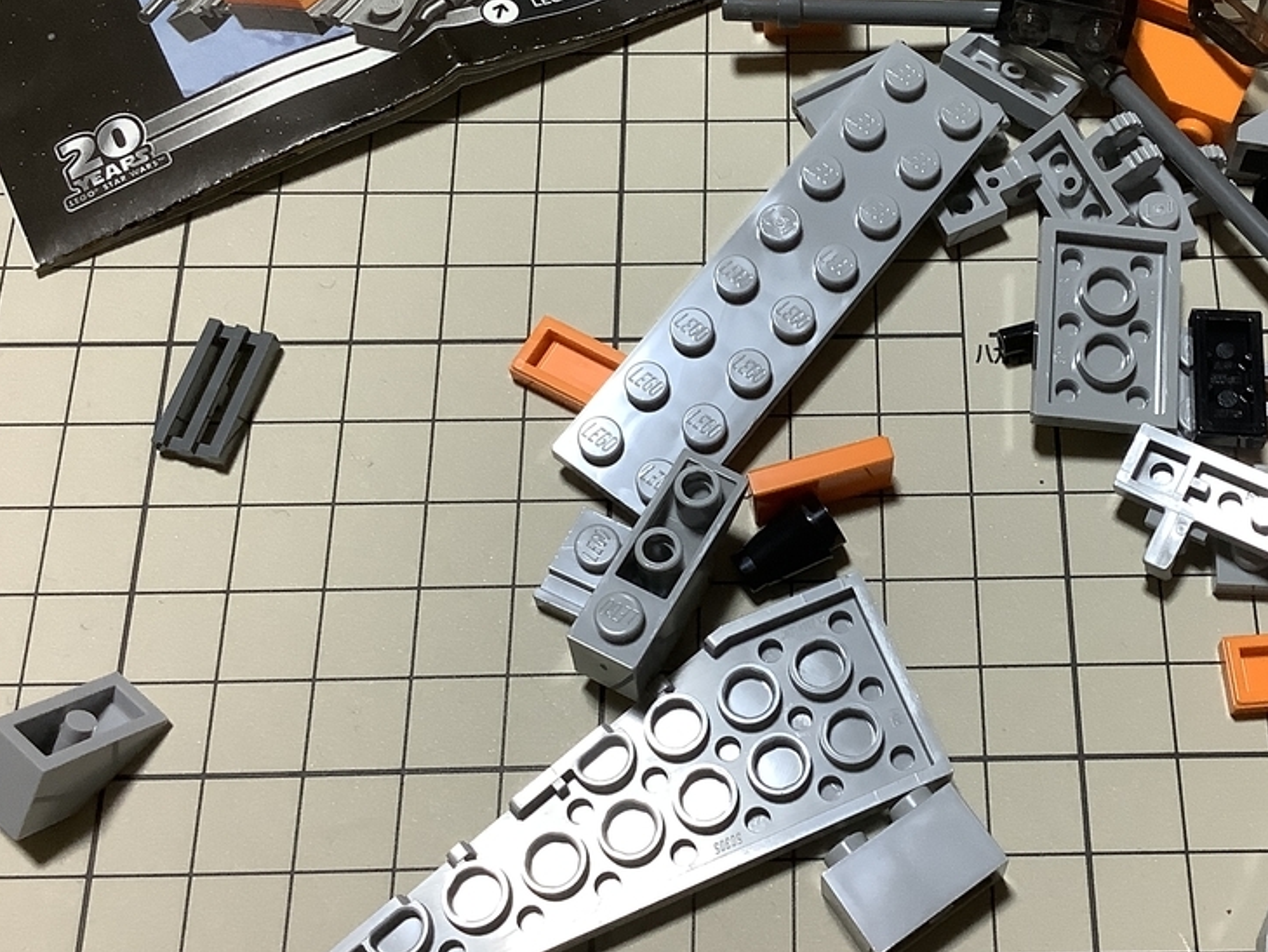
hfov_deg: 37.0
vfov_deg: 28.6
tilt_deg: -65.3
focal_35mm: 51
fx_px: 1868
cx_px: 878
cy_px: 426
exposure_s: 1/60
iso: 125
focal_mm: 3.3
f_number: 2.4
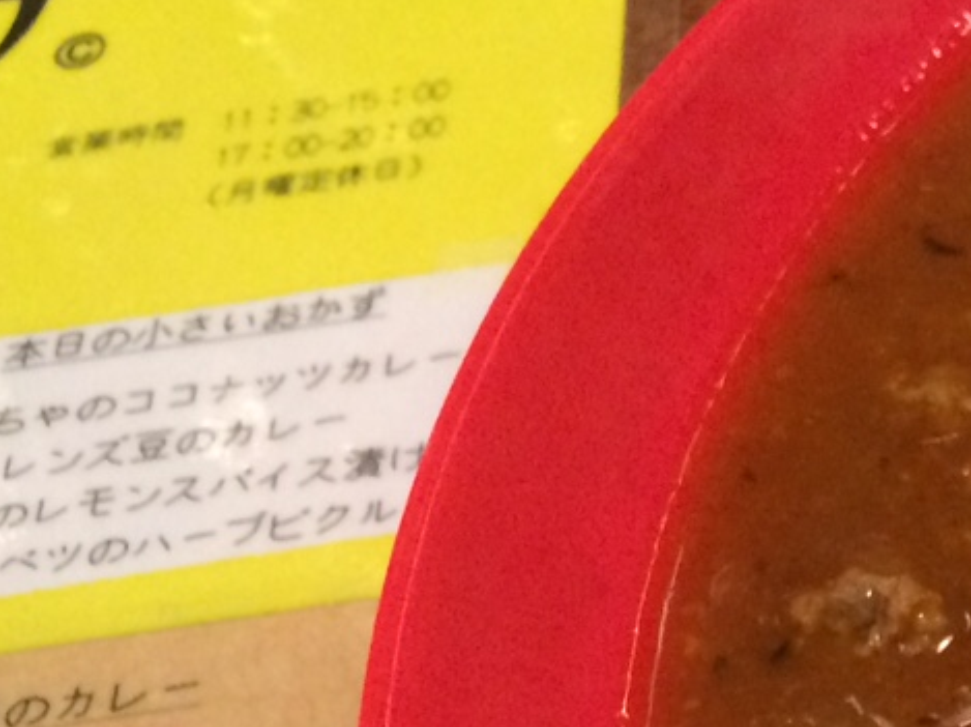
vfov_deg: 14.5
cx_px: 1565
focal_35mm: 101
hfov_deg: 17.1
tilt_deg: -54.7
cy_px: 669
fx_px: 2831
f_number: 2.2
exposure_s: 1/30
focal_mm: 4.15
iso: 200
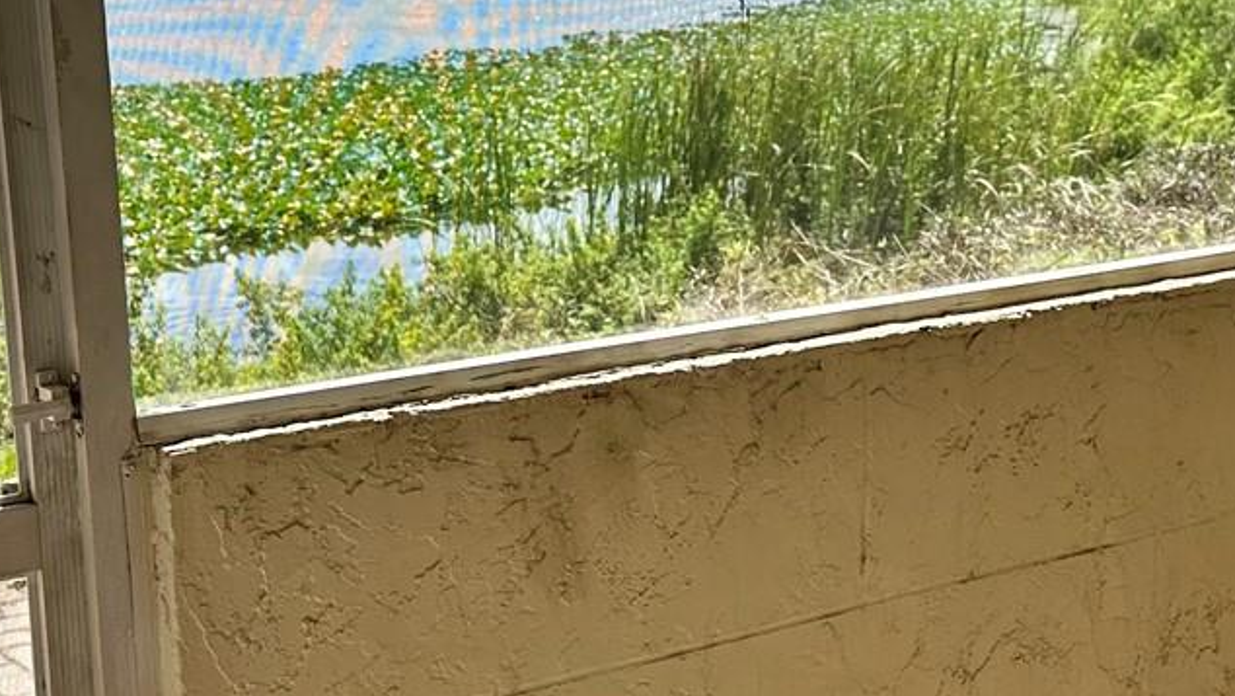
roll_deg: +0.6
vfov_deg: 18.2
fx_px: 2162
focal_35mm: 66
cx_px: 655
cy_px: 450
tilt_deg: -13.4
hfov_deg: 31.9
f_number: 1.78
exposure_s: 1/3155
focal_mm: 6.86
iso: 80
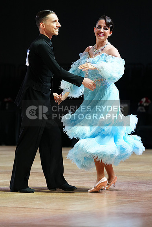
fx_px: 1222
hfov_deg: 7.1
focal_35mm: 193
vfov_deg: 10.7
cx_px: 76
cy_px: 114
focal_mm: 193
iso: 2500
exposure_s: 1/320
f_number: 4
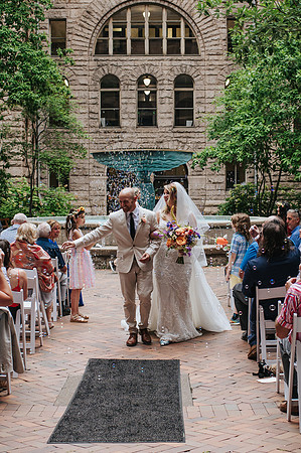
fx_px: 869
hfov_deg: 19.6
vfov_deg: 29.2
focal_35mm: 69
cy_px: 219
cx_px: 166
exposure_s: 1/400
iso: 800
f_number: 4
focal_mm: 35
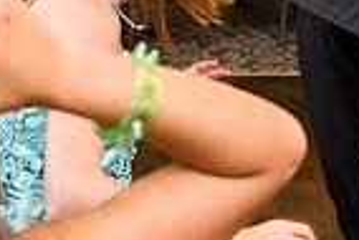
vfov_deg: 13.8
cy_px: 0
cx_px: 96
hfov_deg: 20.7
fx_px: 978
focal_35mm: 98
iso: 1600
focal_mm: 24
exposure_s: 1/125
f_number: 3.2
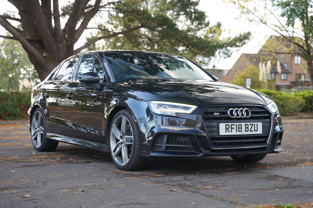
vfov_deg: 21.0
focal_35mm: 64
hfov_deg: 31.2
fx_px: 560
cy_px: 104
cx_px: 156
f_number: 4
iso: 160
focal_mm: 64.5
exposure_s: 1/80
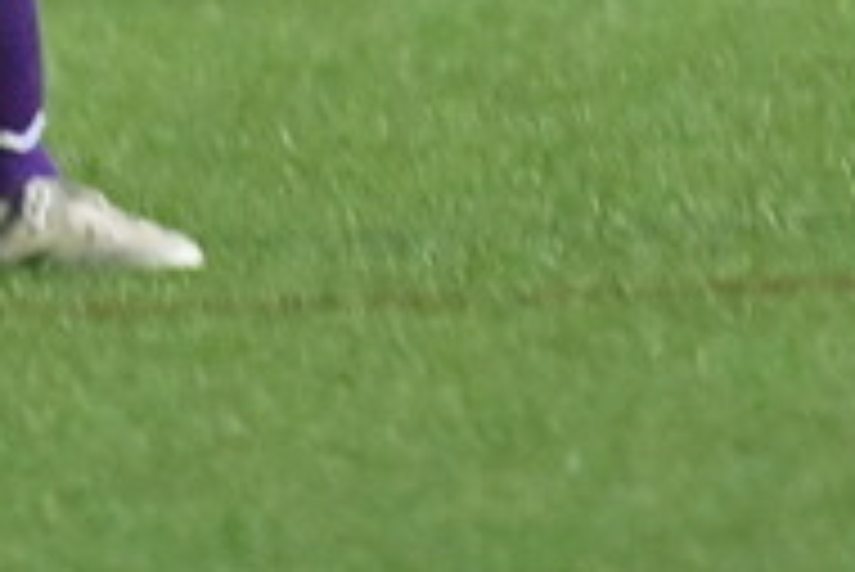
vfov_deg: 0.9
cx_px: -292
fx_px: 35604
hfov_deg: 1.4
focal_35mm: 1498
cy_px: -432
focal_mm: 190
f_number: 4.5
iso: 8000
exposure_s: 1/640
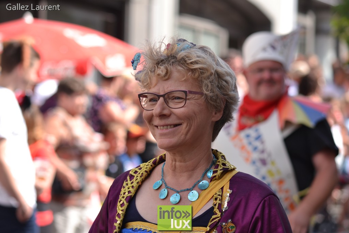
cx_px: 174
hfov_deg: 14.9
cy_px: 116
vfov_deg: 9.9
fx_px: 1338
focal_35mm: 138
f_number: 3.5
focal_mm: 92
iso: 100
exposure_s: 1/400
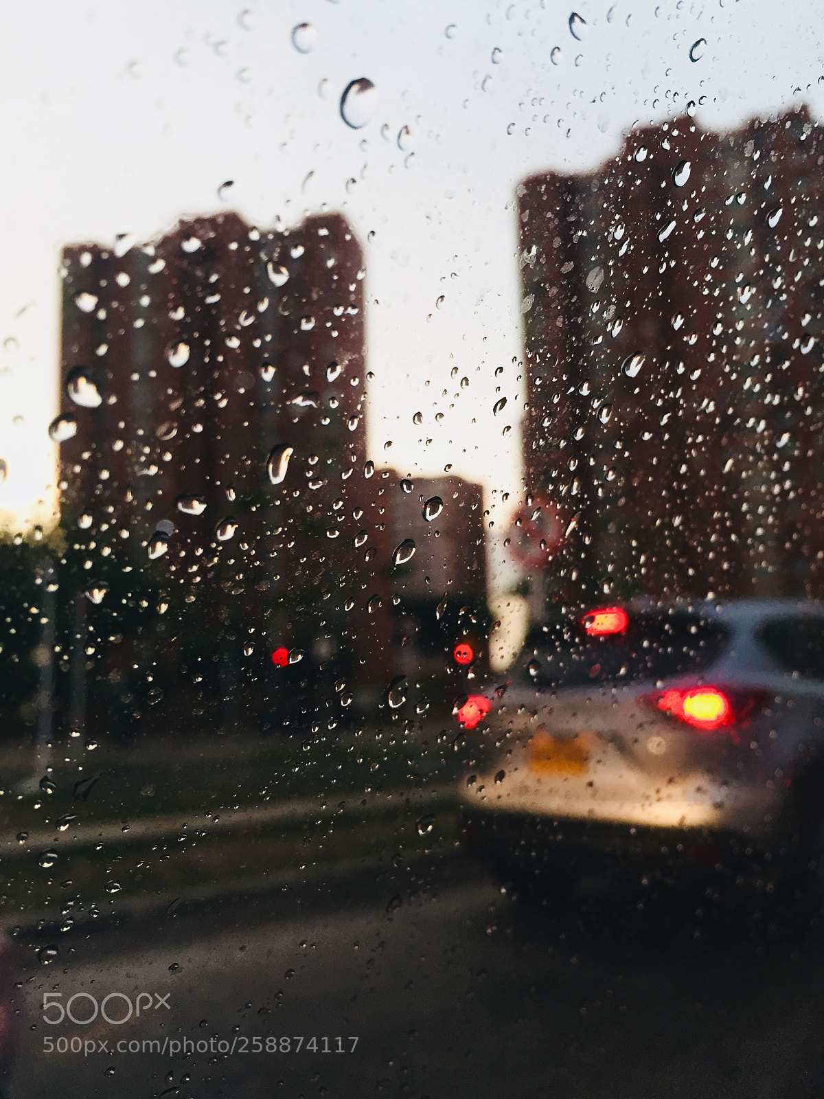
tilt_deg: +10.1
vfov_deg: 61.7
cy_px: 550
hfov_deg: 48.2
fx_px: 920
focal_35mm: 29
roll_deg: +1.7
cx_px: 412
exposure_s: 1/30
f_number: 2.2
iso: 40
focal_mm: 4.15
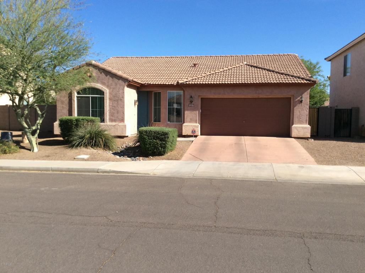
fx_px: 337
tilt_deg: -4.9
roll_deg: -0.4
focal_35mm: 32
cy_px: 136
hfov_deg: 56.9
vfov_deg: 44.1
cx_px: 182
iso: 32
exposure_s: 1/1271
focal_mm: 3.3
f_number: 2.4
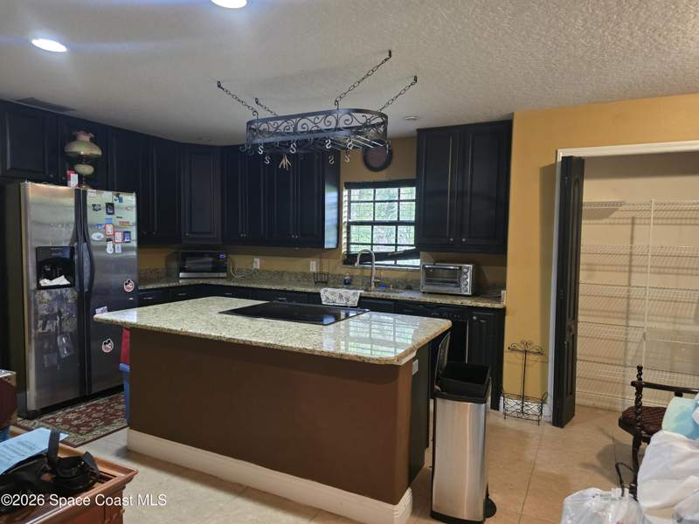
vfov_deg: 58.9
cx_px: 350
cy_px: 262
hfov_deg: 73.9
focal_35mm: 23
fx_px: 464
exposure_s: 1/60
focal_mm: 6.3
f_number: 1.7
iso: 640
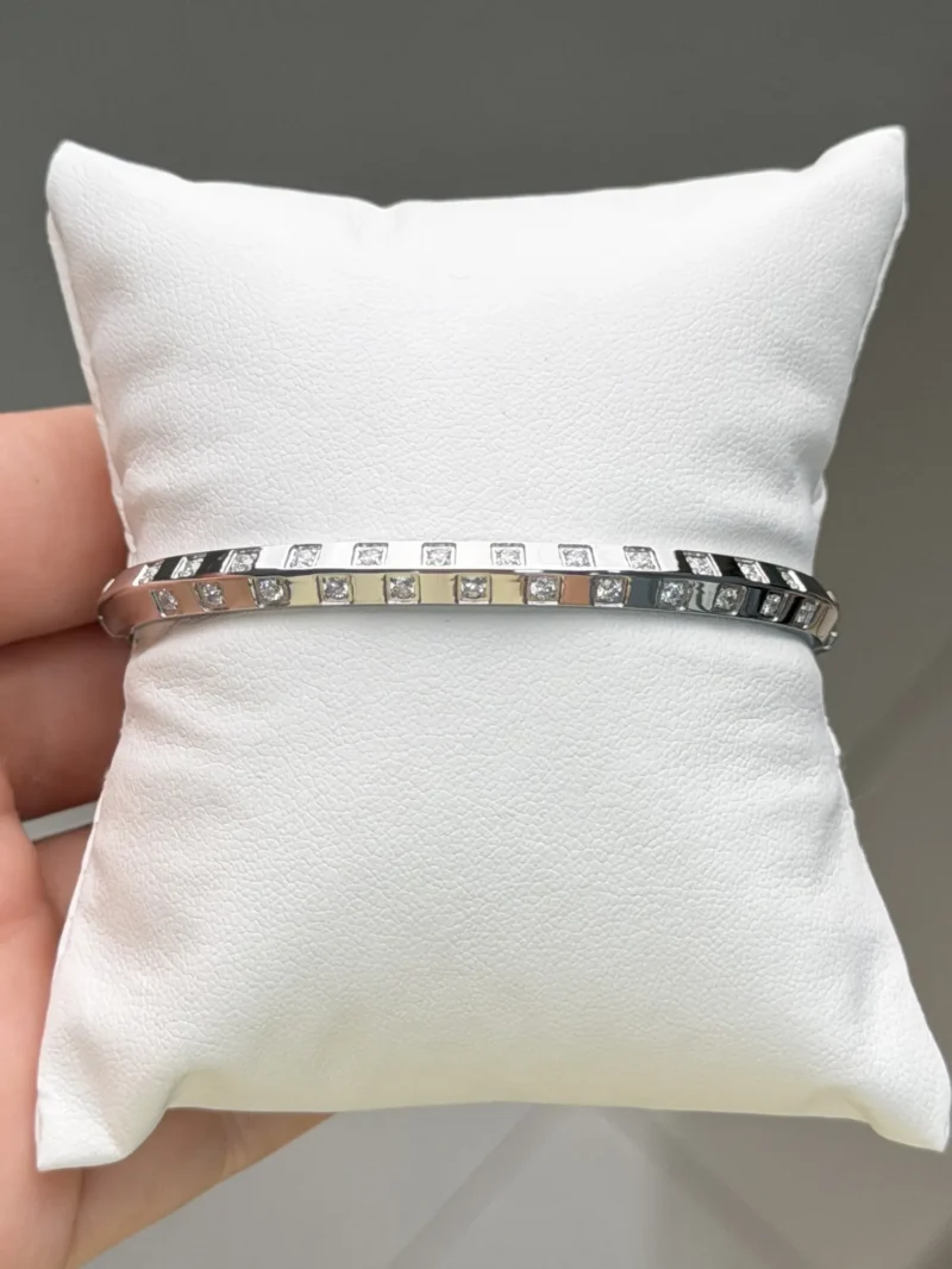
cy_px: 634
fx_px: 1759
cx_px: 476
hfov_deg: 30.3
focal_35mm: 48
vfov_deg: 39.6
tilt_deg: -74.7
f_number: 1.78
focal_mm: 6.76
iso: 64
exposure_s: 1/794
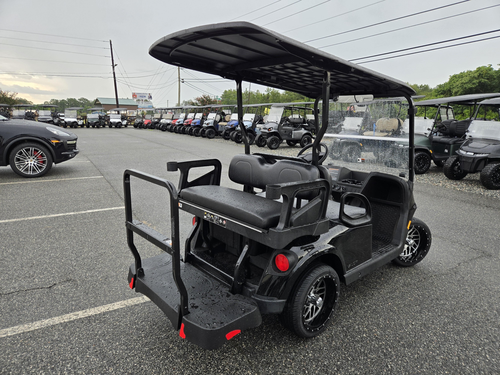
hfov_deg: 73.9
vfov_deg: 58.9
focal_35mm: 23
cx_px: 250
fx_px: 332
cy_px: 188
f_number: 1.8
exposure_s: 1/180
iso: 50
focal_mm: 5.4
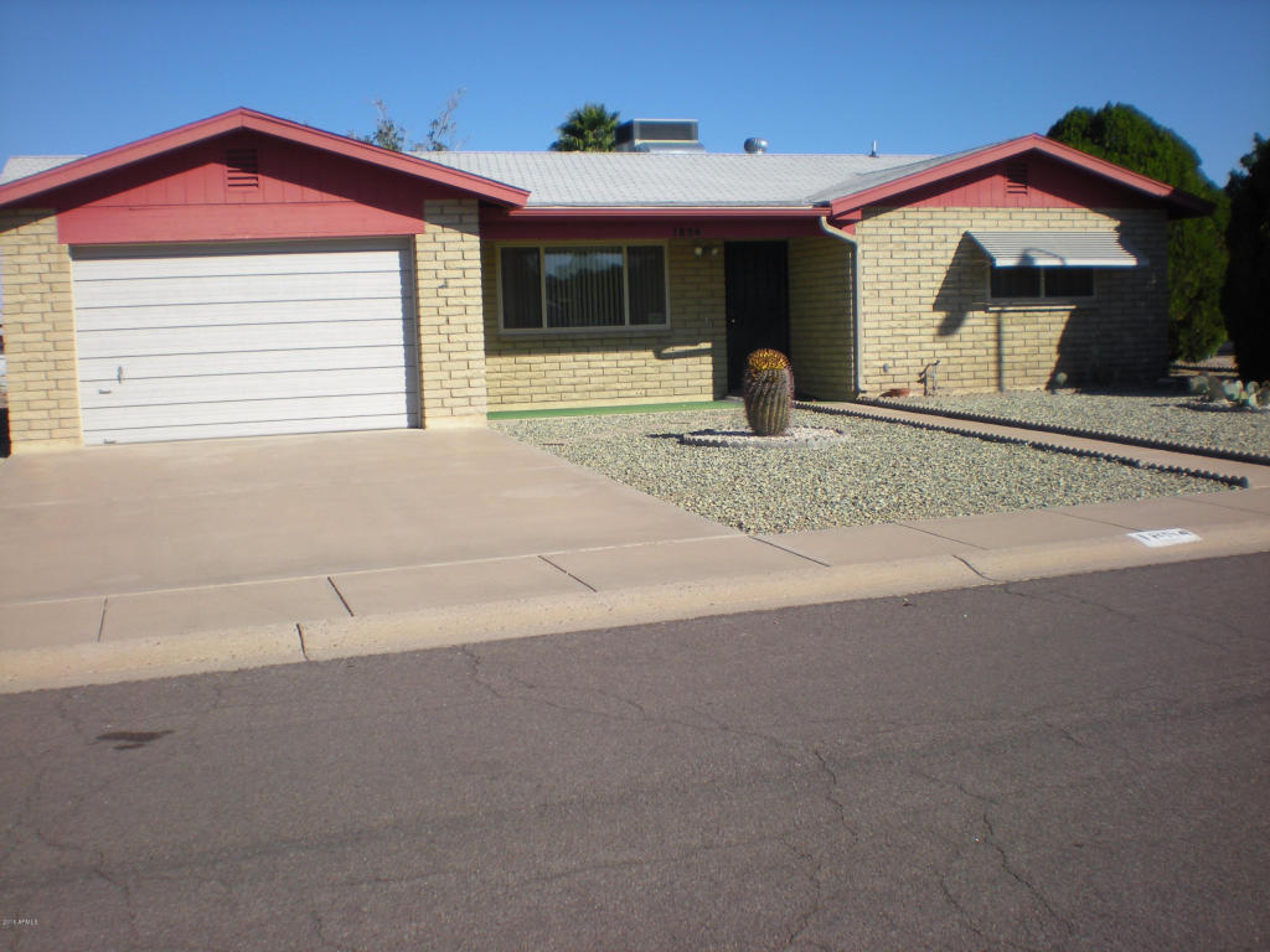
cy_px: 476
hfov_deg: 49.0
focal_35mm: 38
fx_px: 1394
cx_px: 635
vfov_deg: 37.7
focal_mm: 6.3
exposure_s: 1/530
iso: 64
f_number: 4.6
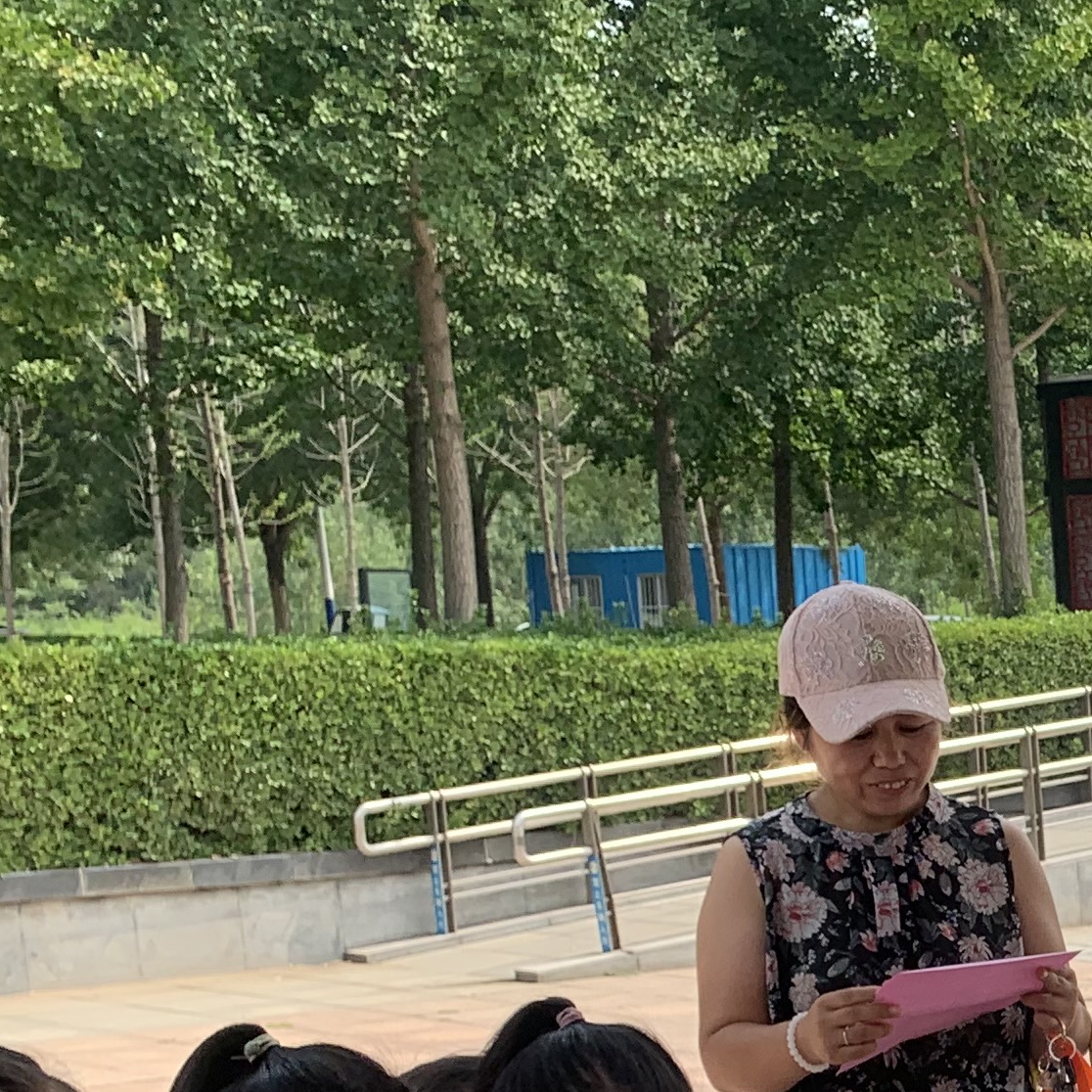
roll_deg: +1.0
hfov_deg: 17.8
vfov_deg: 19.9
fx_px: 2962
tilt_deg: -13.2
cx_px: 1805
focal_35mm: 83
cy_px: 1215
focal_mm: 4.25
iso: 25
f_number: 1.8
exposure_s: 1/1176
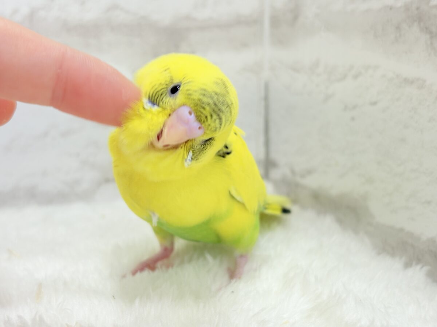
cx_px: 218
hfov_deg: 36.8
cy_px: 164
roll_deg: +2.3
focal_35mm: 52
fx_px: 656
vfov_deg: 28.0
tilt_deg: -11.8
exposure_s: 1/50
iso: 40
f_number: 1.6
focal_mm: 5.96
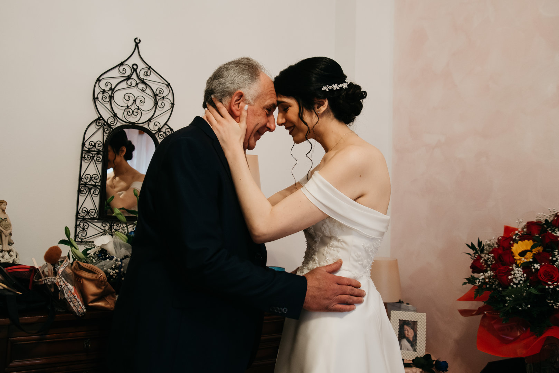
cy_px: 186
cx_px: 280
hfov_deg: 61.9
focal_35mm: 30
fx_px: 466
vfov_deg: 43.6
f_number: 4
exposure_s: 1/60
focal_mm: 30
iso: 640
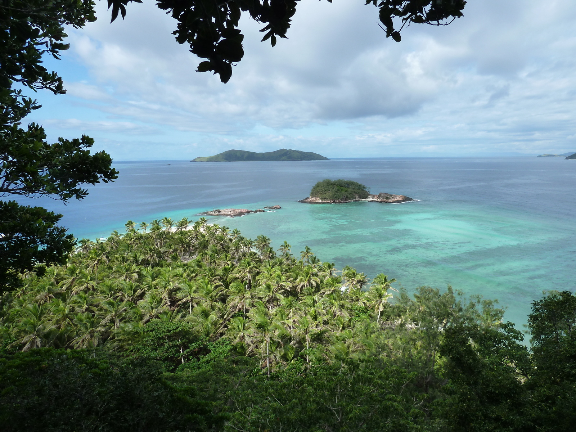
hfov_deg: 69.4
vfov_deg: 54.9
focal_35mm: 25
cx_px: 288
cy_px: 216
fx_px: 416
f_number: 4.5
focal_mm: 4.1
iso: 125
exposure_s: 1/400
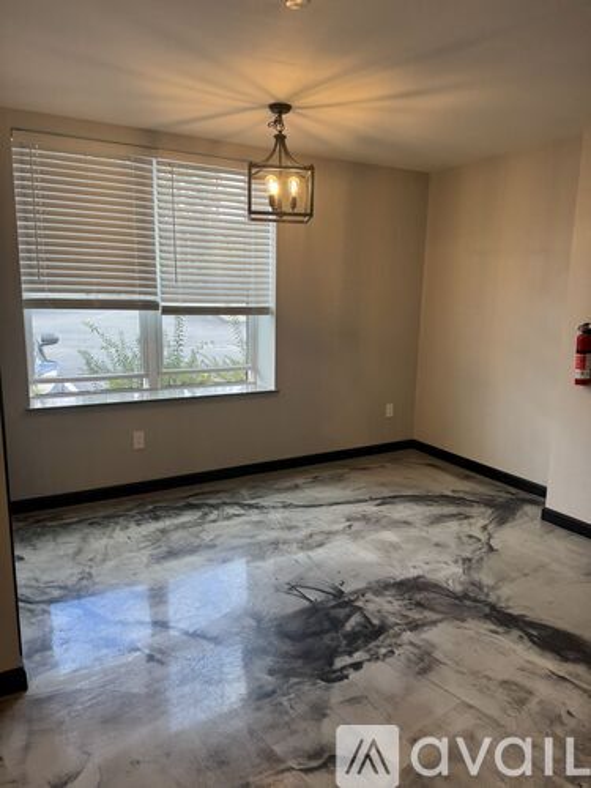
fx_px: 546
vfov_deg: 71.6
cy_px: 394
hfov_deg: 56.8
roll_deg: -1.2
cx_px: 296
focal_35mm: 24
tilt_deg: -11.4
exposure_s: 1/120
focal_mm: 6.76
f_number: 1.78
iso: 64
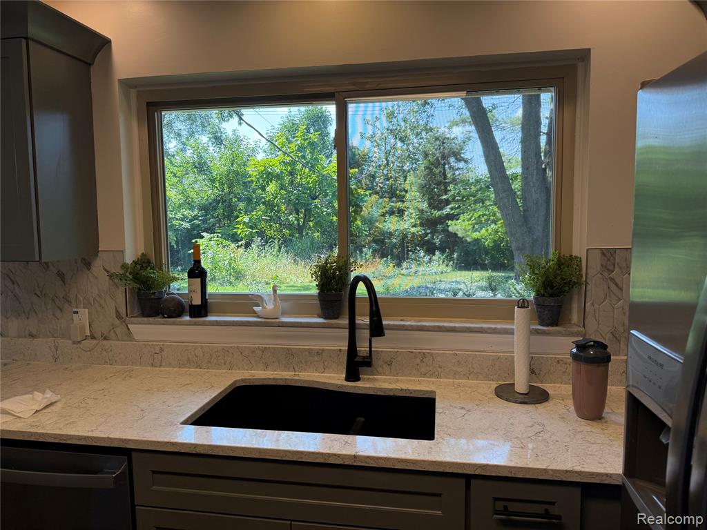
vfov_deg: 56.8
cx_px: 354
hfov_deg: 71.6
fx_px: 490
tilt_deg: -3.5
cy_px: 265
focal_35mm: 24
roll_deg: +0.6
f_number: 1.78
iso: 100
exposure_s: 1/383
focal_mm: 6.76
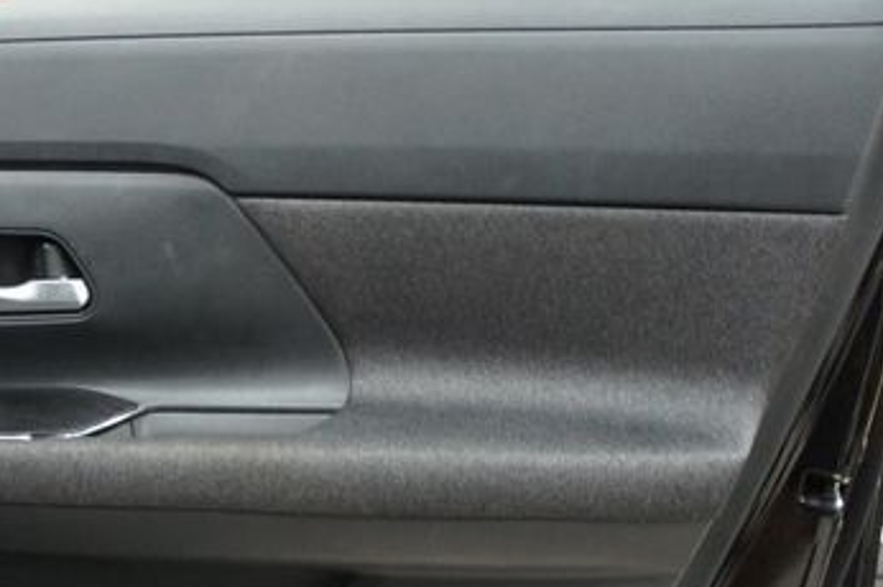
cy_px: 413
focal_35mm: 50
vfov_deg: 26.7
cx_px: 158
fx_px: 1225
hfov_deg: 38.0
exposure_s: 1/40
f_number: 3.5
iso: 1600
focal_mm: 18
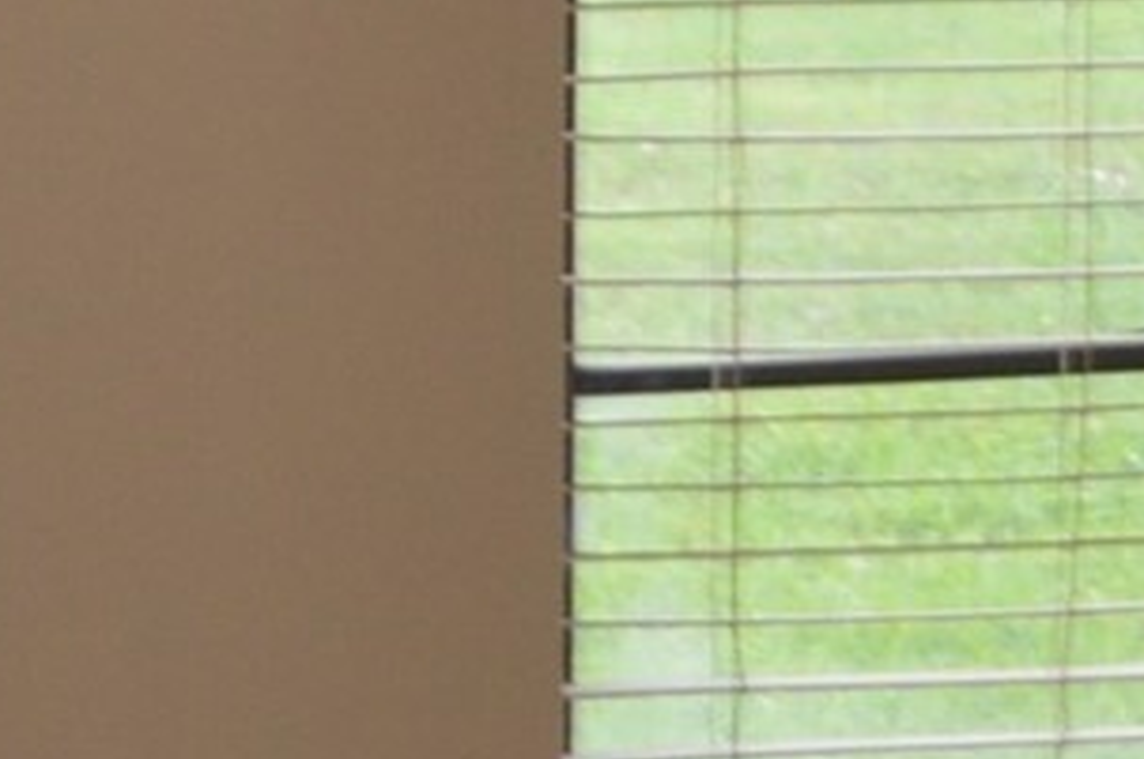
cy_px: -121
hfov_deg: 10.3
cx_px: 1697
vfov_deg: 7.0
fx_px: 6155
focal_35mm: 194
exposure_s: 1/80
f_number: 4
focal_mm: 18
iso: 400
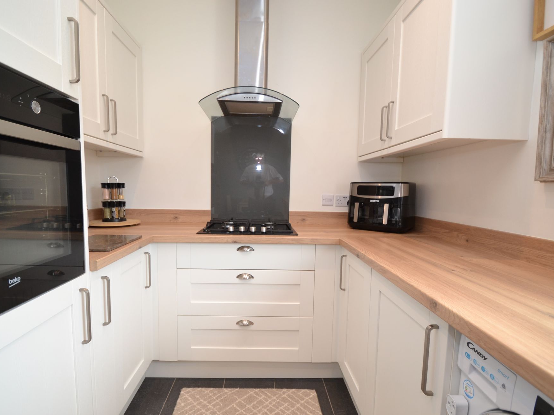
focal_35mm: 17
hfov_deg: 91.0
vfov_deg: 74.7
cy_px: 213
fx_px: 272
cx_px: 267
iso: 400
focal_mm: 10
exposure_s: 1/60
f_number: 3.5
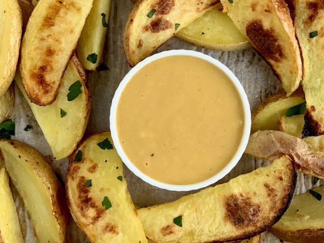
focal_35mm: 58
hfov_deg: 33.2
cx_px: 147
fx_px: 543
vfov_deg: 25.2
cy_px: 112
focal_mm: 6
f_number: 2.4
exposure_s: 1/122
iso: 100
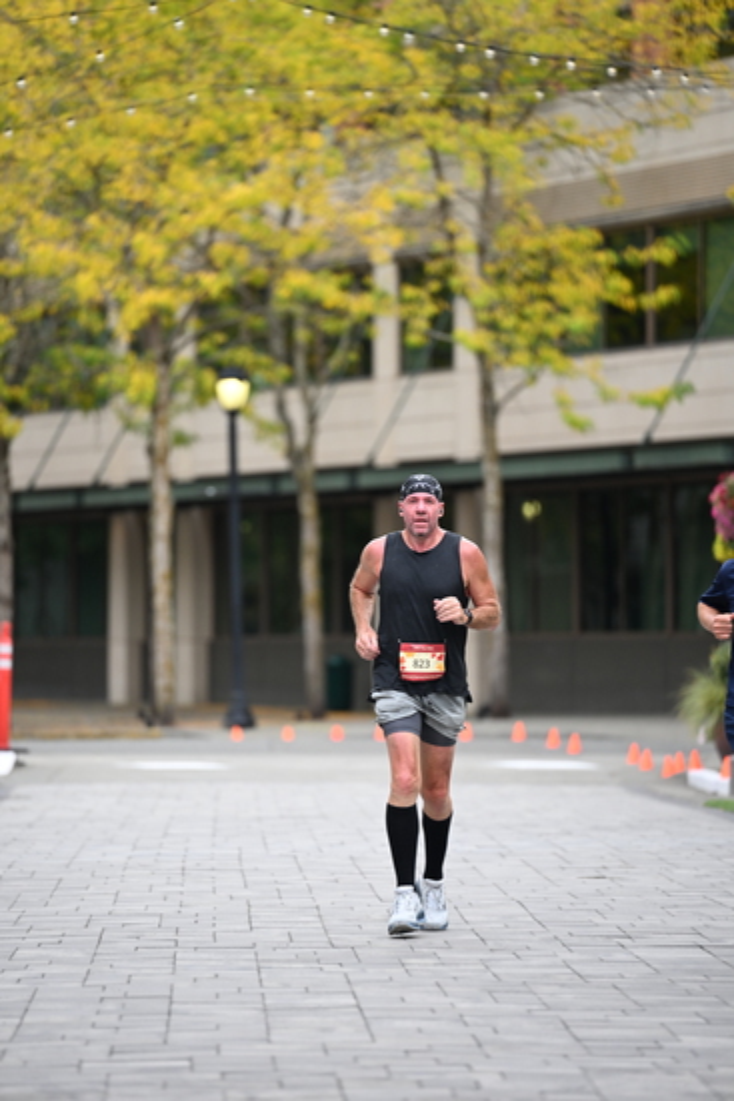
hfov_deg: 6.9
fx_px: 6112
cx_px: 367
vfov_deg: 10.3
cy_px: 550
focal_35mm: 200
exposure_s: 1/2000
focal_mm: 200
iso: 640
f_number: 2.8
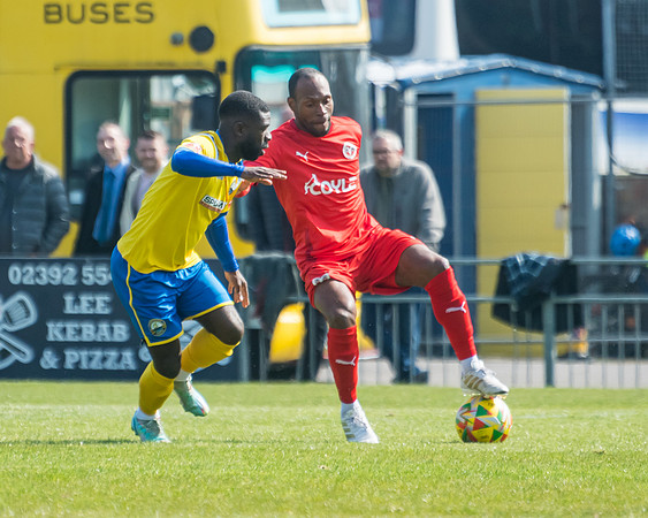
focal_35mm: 651
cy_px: 191
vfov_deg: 2.4
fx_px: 12487
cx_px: 212
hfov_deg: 3.0
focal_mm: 280
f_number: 4
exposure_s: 1/3200
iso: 400
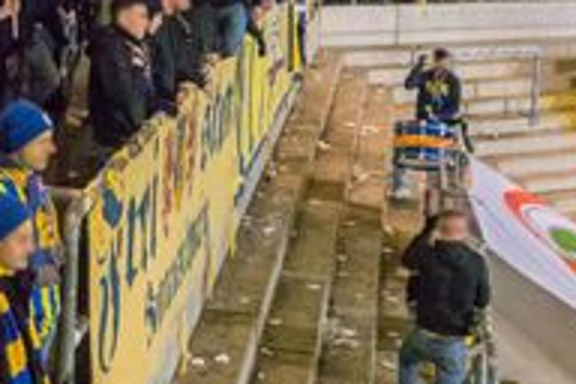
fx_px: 1664
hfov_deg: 19.4
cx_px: 81
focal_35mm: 104
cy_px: -153
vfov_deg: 12.6
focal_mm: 12.96
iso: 6400
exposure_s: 1/125
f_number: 3.2
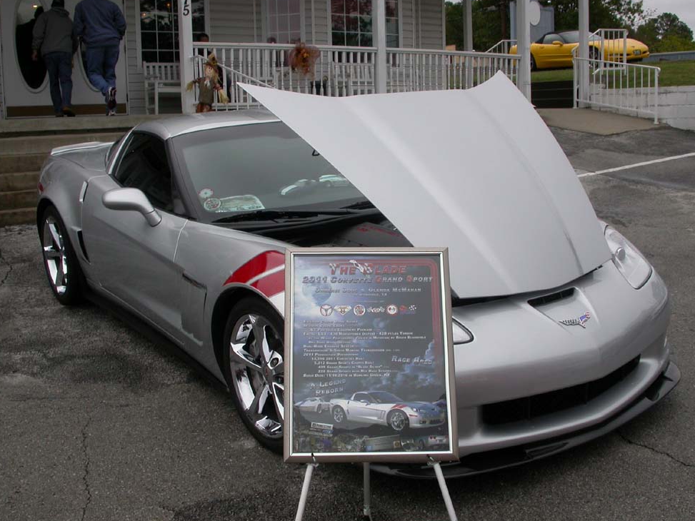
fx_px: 803
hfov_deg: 46.8
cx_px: 357
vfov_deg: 36.0
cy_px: 263
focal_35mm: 40
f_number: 6.7
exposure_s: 1/273
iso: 100
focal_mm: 7.85
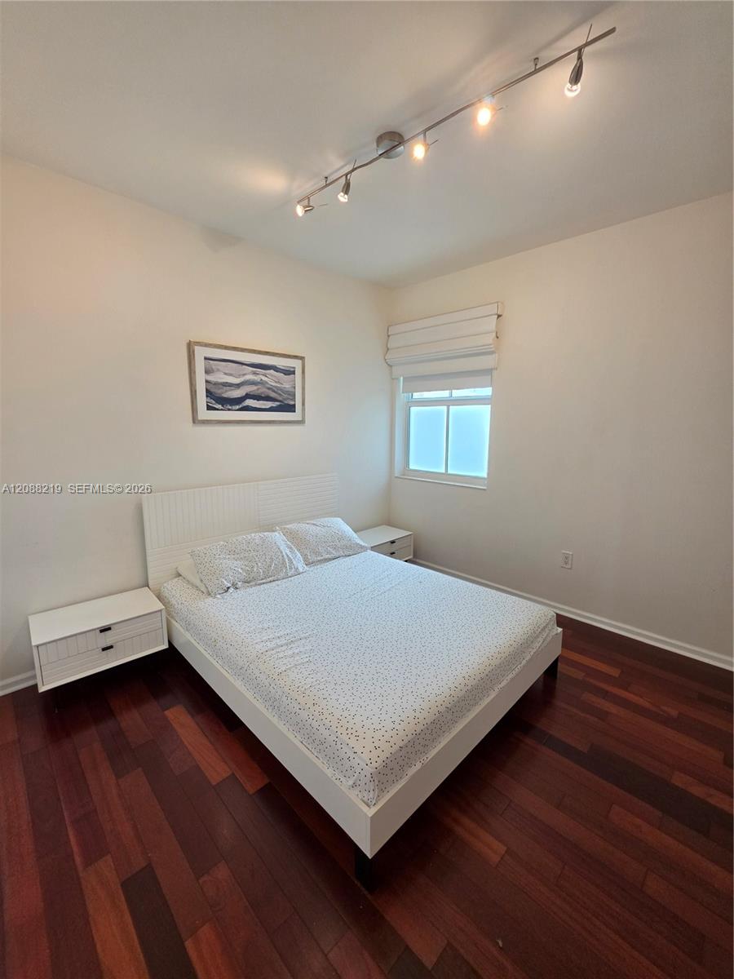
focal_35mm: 13
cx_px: 367
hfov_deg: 89.9
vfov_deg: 106.2
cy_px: 490
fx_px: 368
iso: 80
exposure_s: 1/120
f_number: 1.9
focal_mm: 2.2
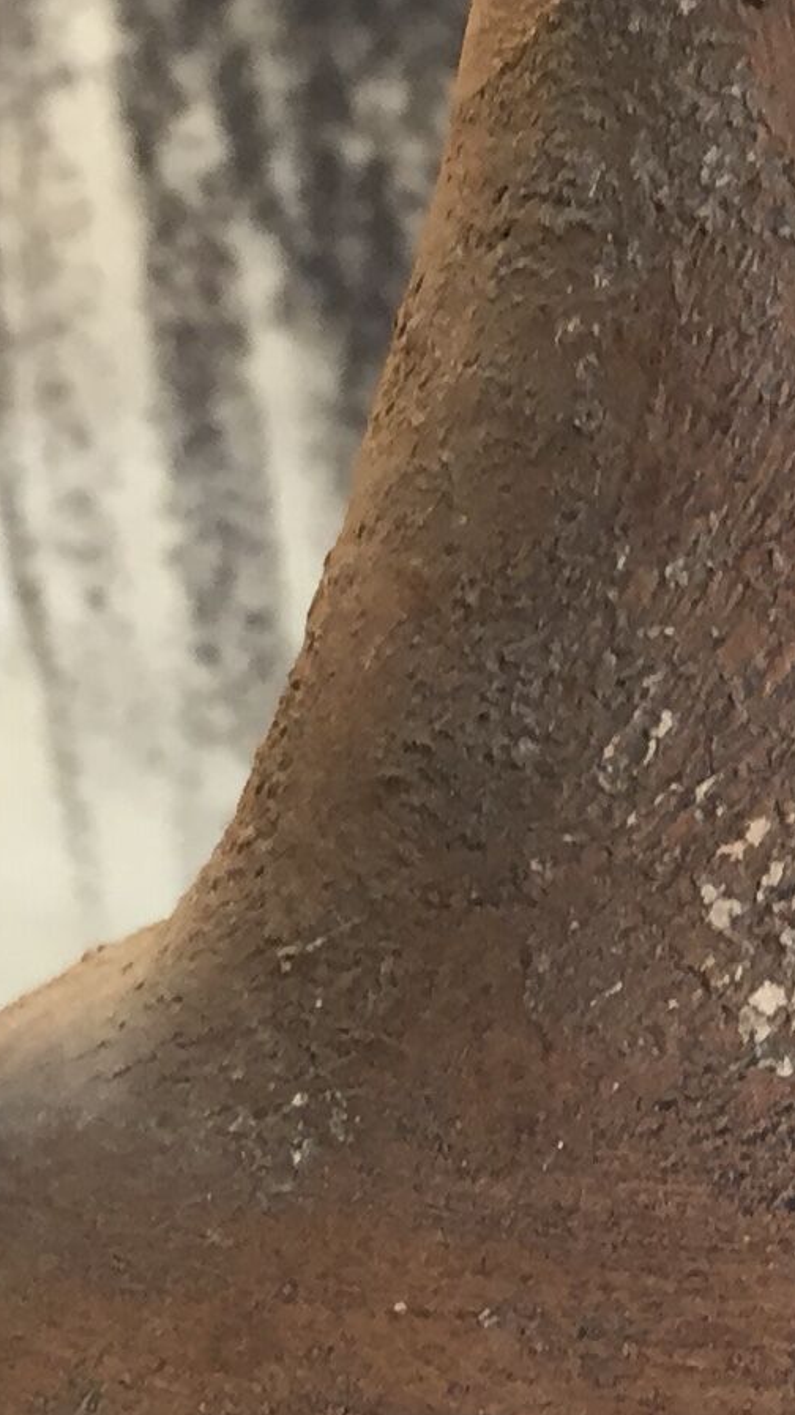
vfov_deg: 18.2
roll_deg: +0.3
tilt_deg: -22.0
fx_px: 4313
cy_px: 1353
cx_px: 1156
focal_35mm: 115
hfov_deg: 10.2
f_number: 2.2
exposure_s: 1/33
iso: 80
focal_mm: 4.15
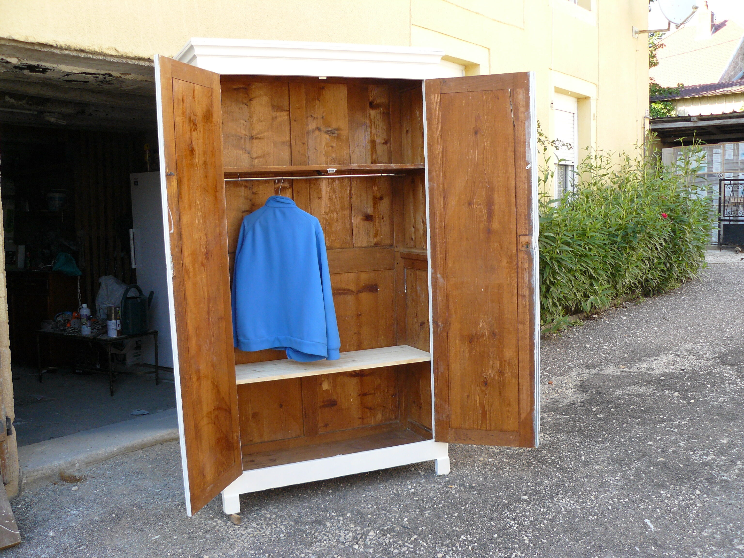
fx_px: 774
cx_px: 372
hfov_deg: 51.4
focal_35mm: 36
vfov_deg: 39.7
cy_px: 279
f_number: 3.2
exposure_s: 1/100
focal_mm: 6
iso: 100
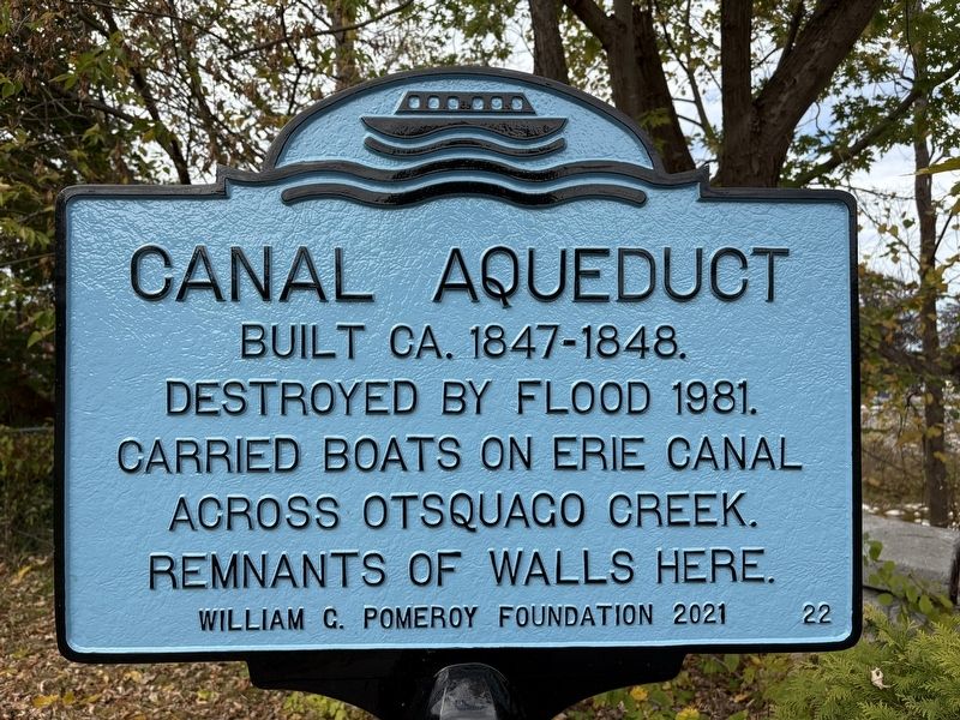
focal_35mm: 26
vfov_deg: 53.1
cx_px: 480
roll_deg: +0.7
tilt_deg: +1.7
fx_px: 721
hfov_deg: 67.3
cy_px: 360
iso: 50
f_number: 1.6
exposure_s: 1/1550
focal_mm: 5.96
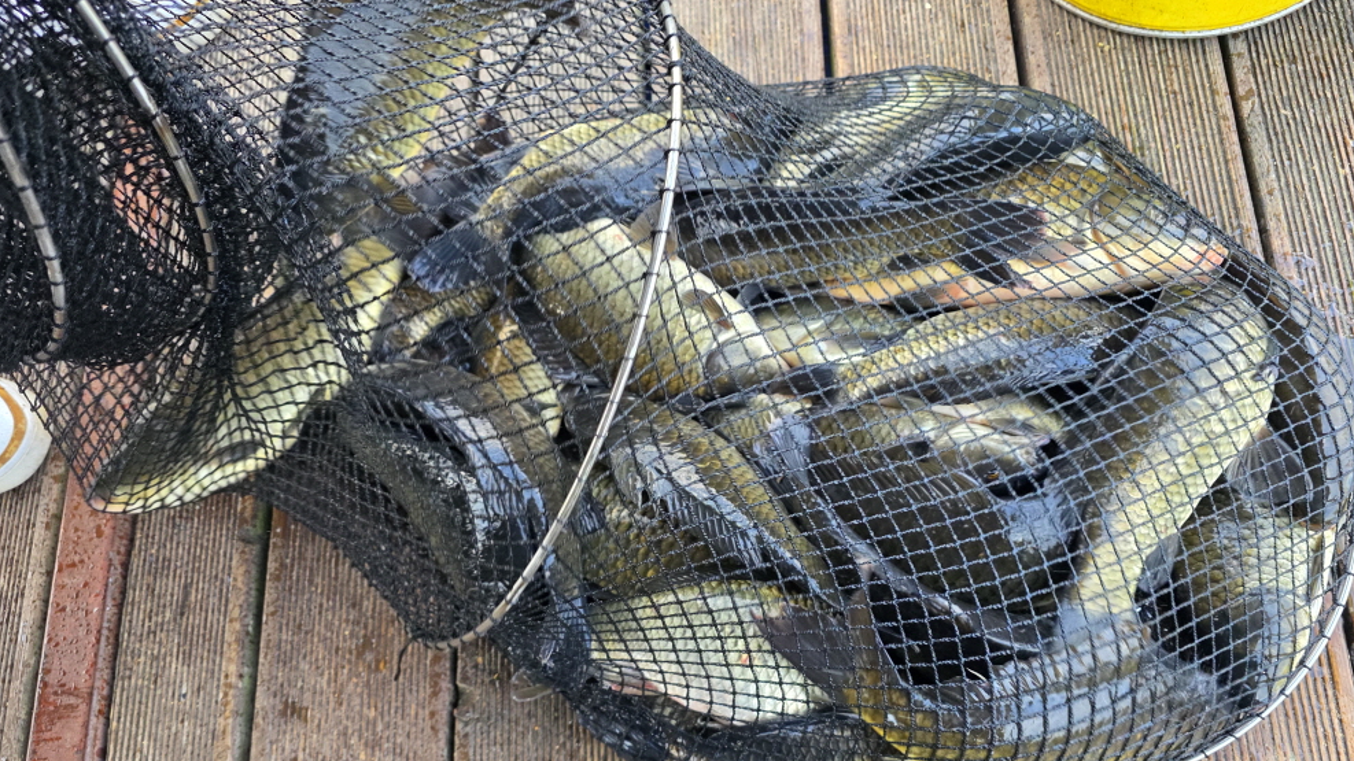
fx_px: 933
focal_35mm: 26
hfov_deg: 71.9
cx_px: 691
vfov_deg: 44.1
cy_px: 469
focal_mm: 6.3
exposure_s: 1/120
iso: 200
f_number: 1.7
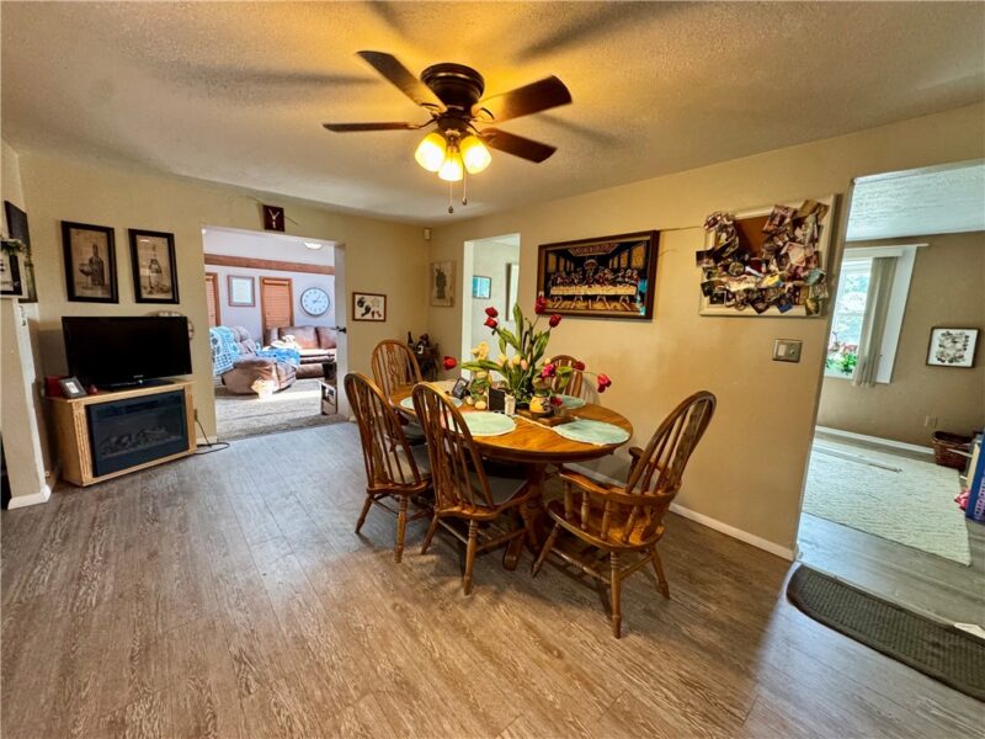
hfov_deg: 102.1
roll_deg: -2.0
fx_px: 398
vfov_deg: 85.7
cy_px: 370
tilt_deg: -9.5
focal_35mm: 14
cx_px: 492
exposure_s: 1/60
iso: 500
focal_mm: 2.22
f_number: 2.2
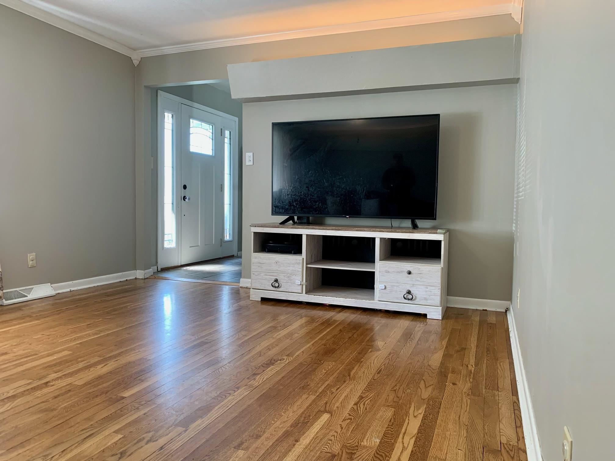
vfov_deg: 53.1
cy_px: 230
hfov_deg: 67.3
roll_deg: -0.9
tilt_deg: -2.0
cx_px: 308
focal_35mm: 26
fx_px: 462
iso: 125
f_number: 1.8
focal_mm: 4.25
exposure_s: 1/60
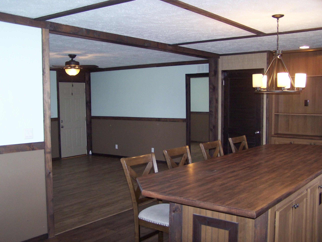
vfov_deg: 37.7
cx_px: 161
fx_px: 353
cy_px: 121
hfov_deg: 49.0
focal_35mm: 38
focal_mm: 6.3
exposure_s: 1/60
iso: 140
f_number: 2.8
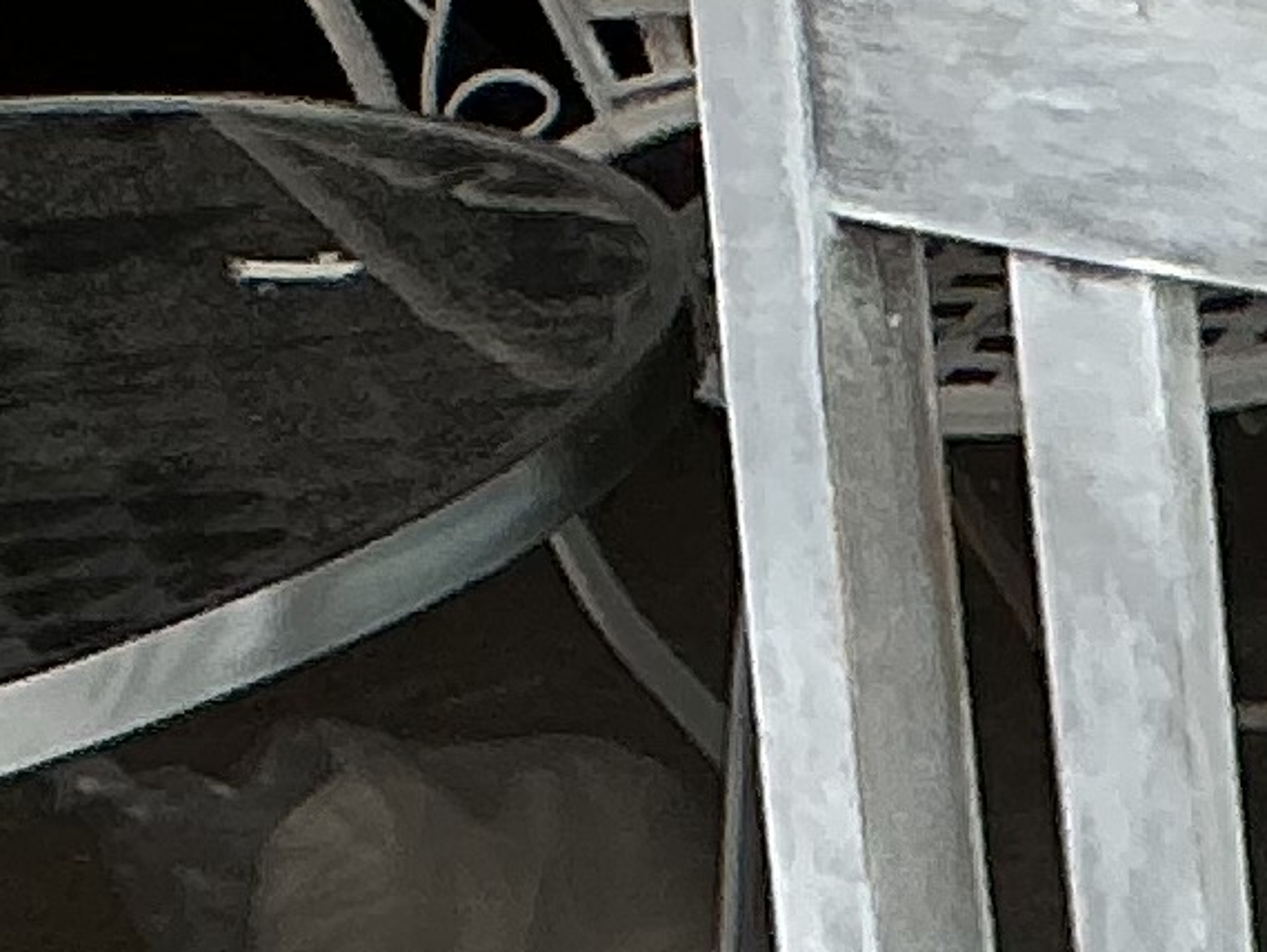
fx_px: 7506
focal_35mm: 205
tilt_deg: -38.5
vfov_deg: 6.4
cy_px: 3156
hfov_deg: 8.0
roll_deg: +0.5
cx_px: 4010
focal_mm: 3
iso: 25
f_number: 1.8
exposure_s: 1/1221
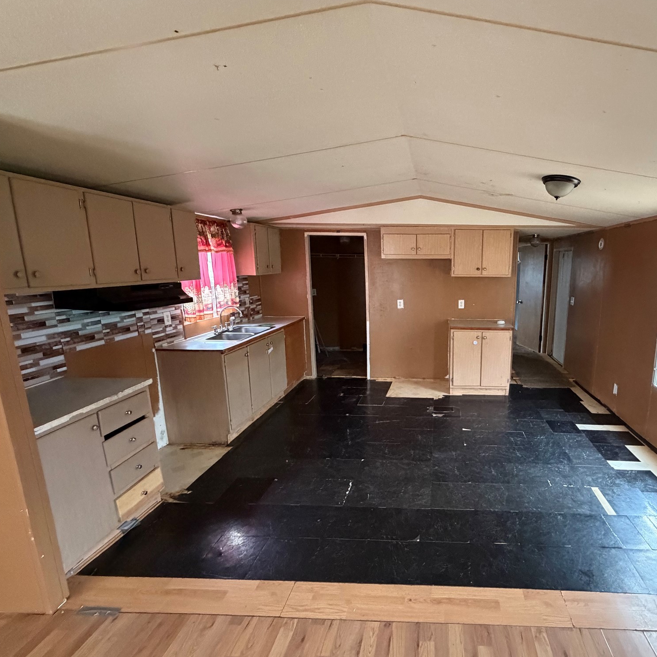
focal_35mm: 17
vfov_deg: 84.0
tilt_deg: -10.6
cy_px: 332
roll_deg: -0.3
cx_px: 431
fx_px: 365
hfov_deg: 81.5
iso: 1250
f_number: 2.2
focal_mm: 2.22
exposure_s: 1/60
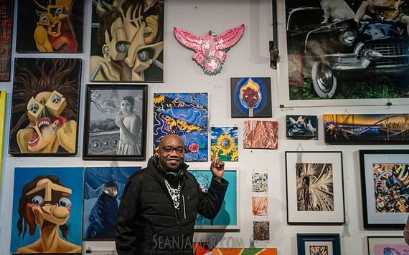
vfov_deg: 34.4
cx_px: 207
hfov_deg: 52.8
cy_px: 121
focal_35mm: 37
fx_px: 412
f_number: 4
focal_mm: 35
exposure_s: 1/500
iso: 6400
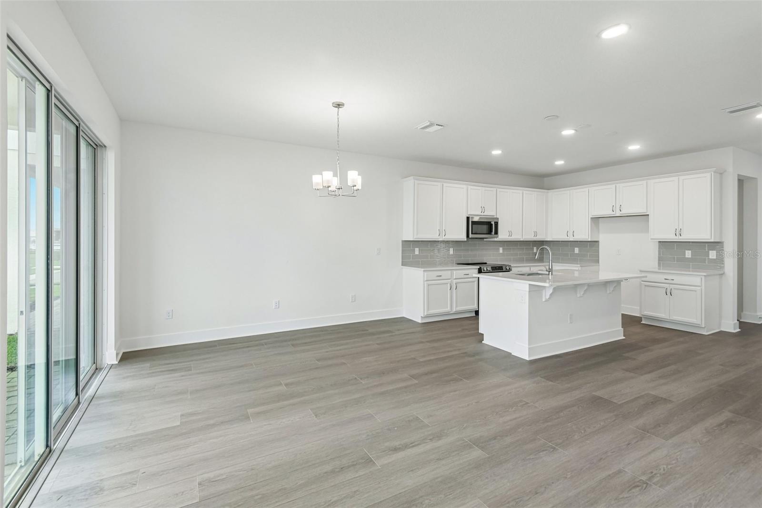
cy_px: 254
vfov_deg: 73.7
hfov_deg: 96.7
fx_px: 339
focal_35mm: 16
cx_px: 381
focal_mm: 16
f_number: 8
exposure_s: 1/50
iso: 400
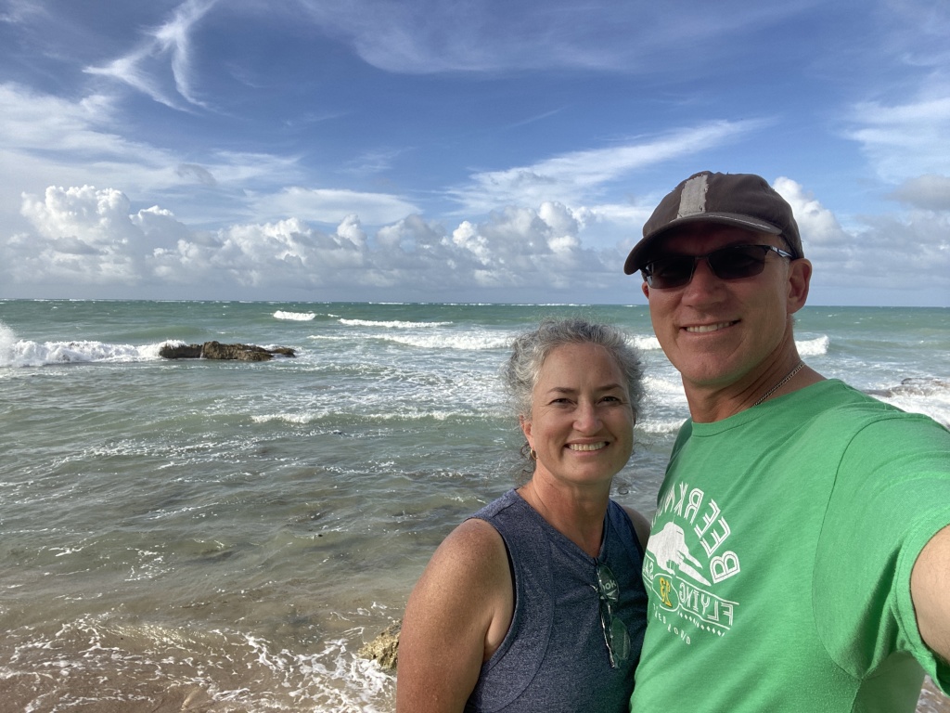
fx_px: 631
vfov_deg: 58.9
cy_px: 356
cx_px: 475
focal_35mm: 23
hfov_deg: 73.9
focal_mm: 2.71
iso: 25
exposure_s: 1/659
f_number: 2.2
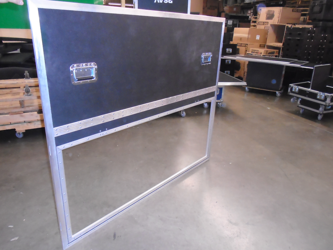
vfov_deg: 53.1
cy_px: 125
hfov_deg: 67.3
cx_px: 166
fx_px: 250
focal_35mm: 26
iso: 640
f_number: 3.2
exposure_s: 1/30
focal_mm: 4.6
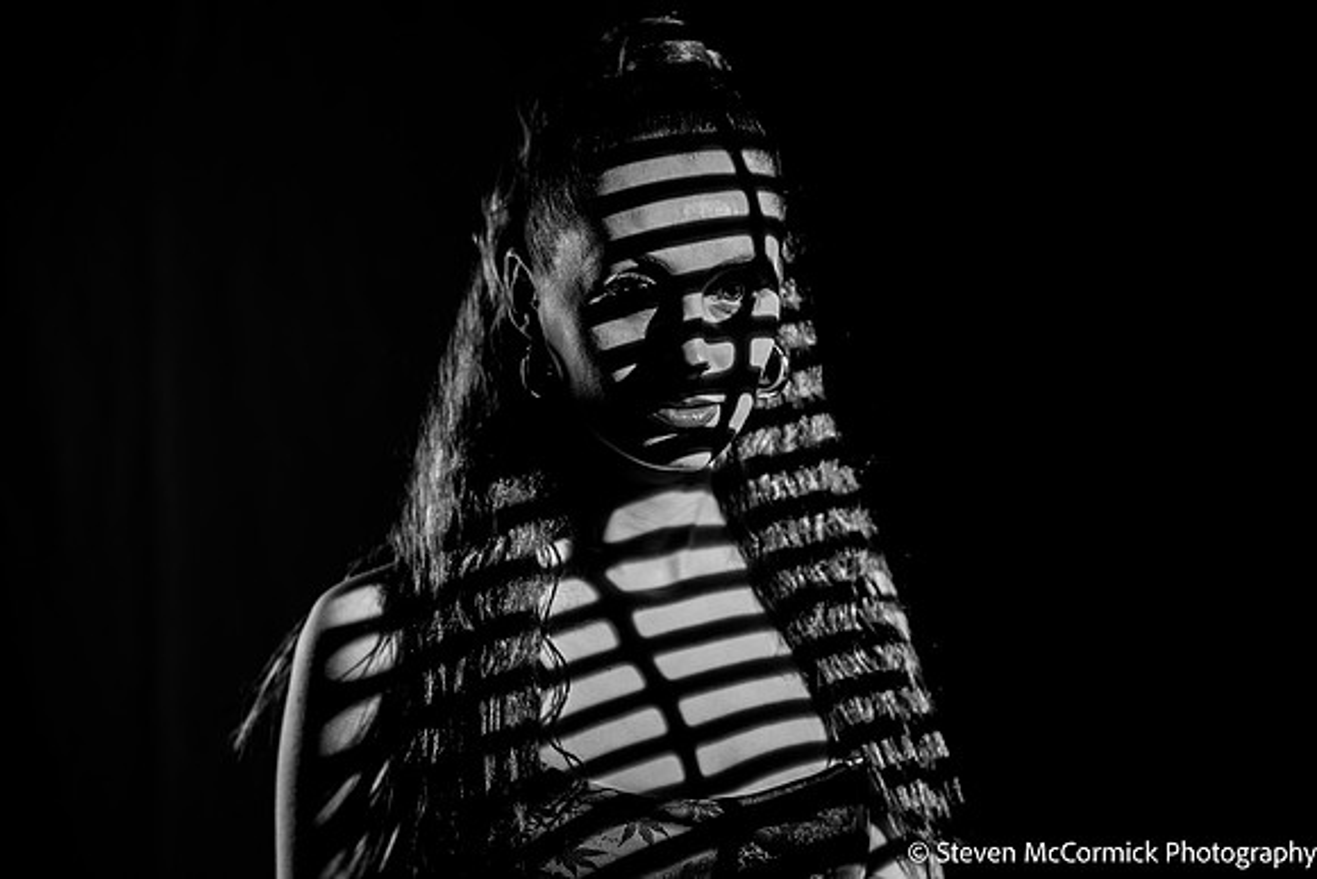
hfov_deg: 20.0
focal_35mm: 102
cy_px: 497
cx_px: 791
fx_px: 3736
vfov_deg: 13.4
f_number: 2
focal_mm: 85
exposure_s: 1/80
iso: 100
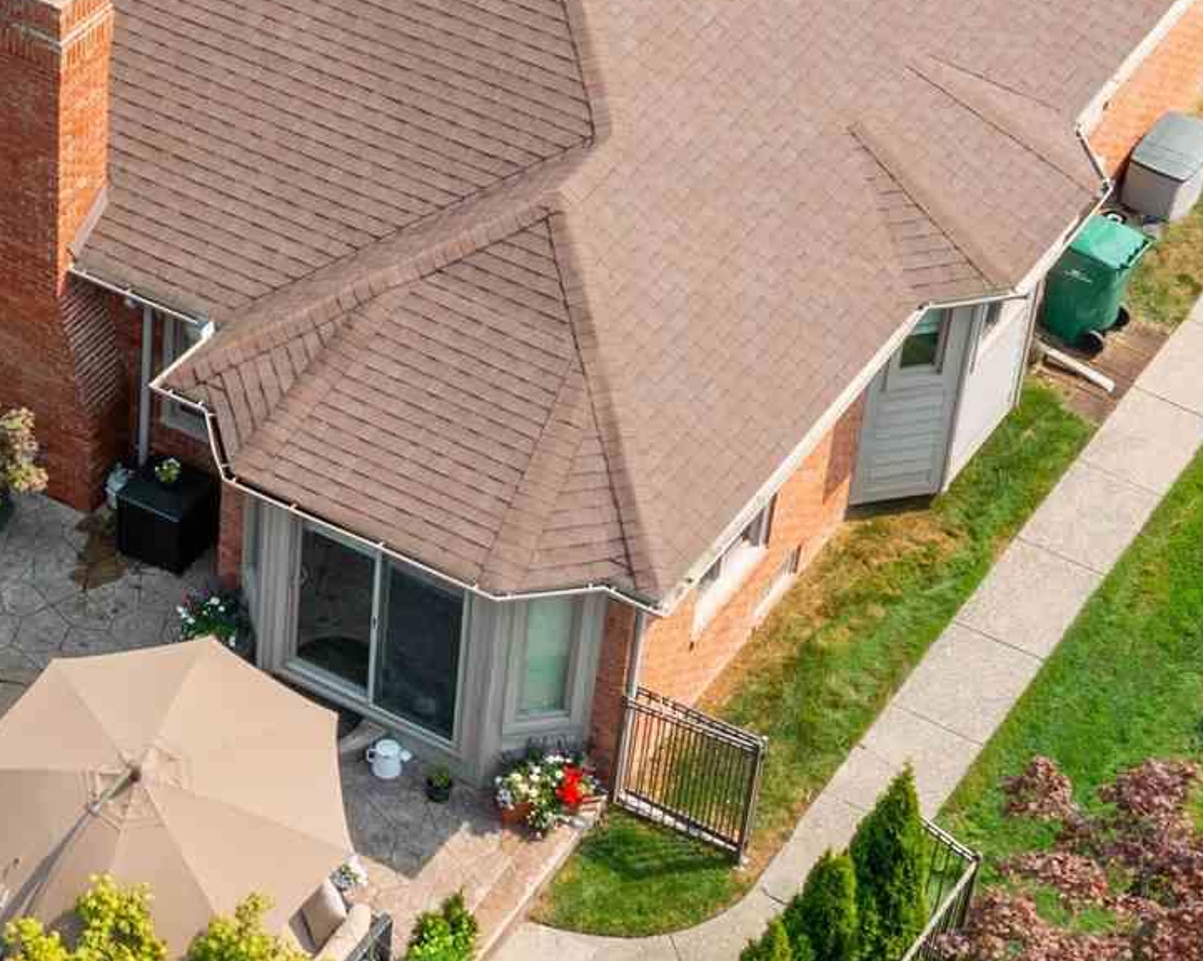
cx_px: -32
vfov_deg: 13.7
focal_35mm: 112
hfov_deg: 16.8
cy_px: 320
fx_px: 3986
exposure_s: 1/320
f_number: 5
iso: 100
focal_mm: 10.26
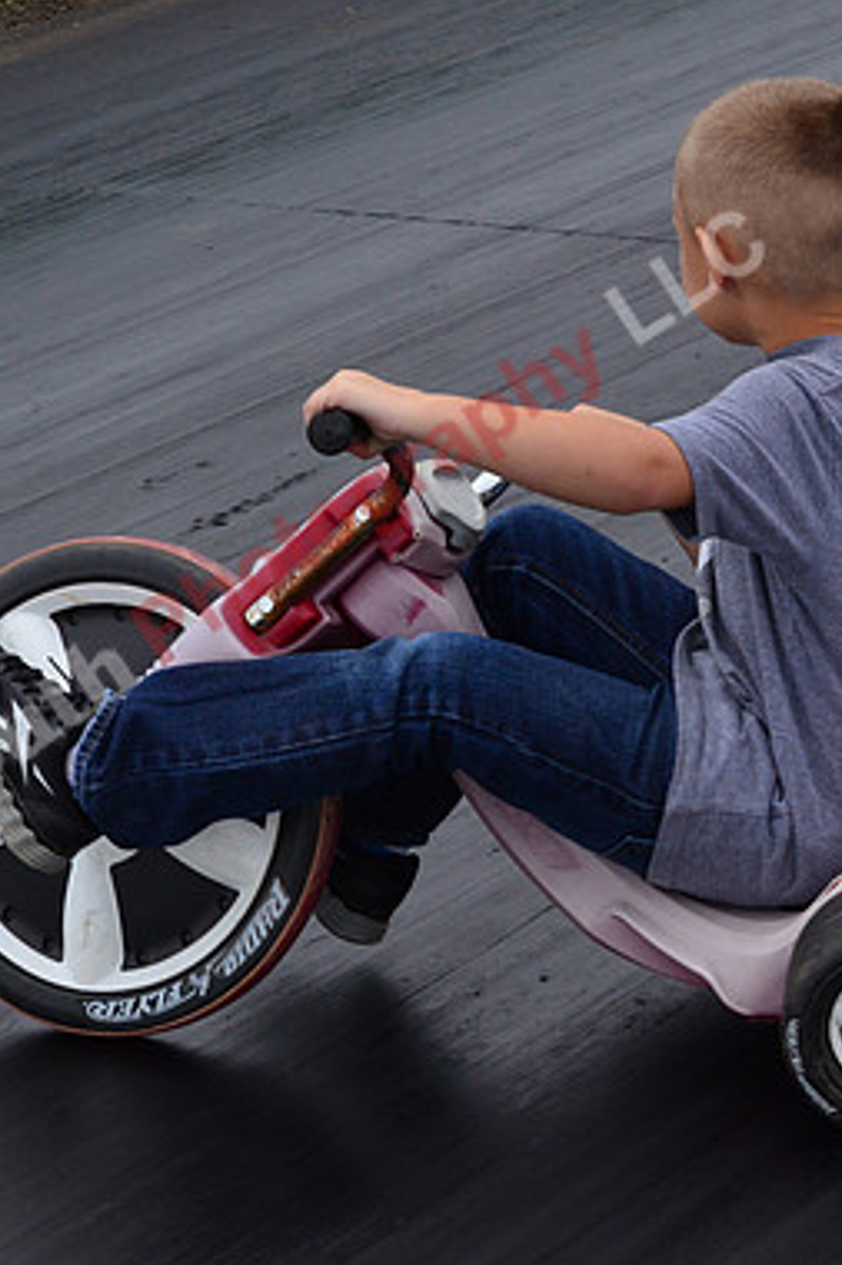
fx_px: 4416
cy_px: 636
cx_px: 193
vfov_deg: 16.3
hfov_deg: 10.9
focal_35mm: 126
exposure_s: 1/640
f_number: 13
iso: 1000
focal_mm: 55
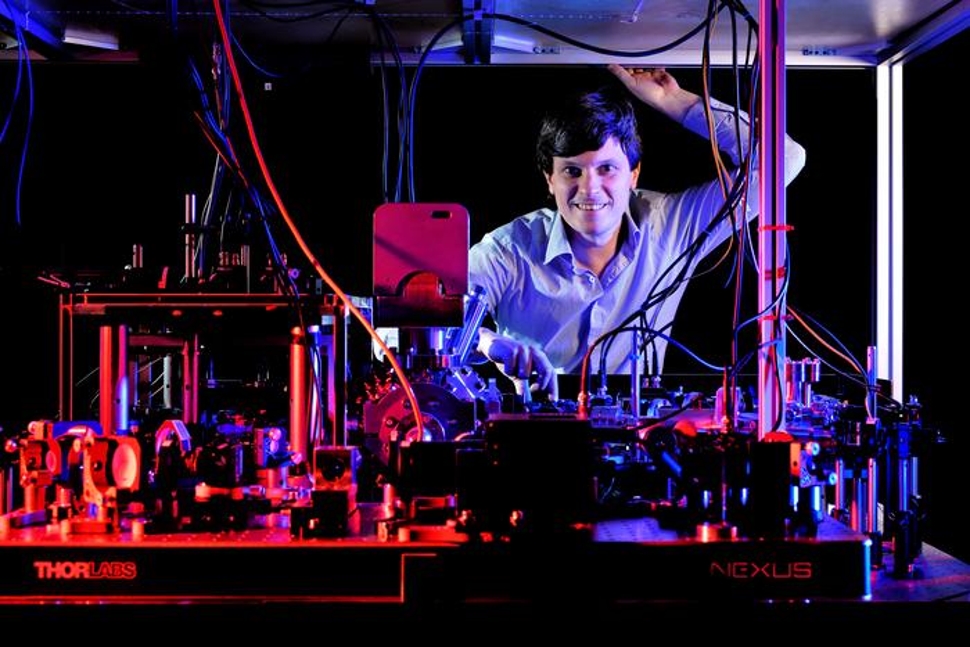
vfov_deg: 27.0
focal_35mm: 50
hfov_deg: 39.6
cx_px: 485
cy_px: 324
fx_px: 1347
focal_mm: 50
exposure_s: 1/100
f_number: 9
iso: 800
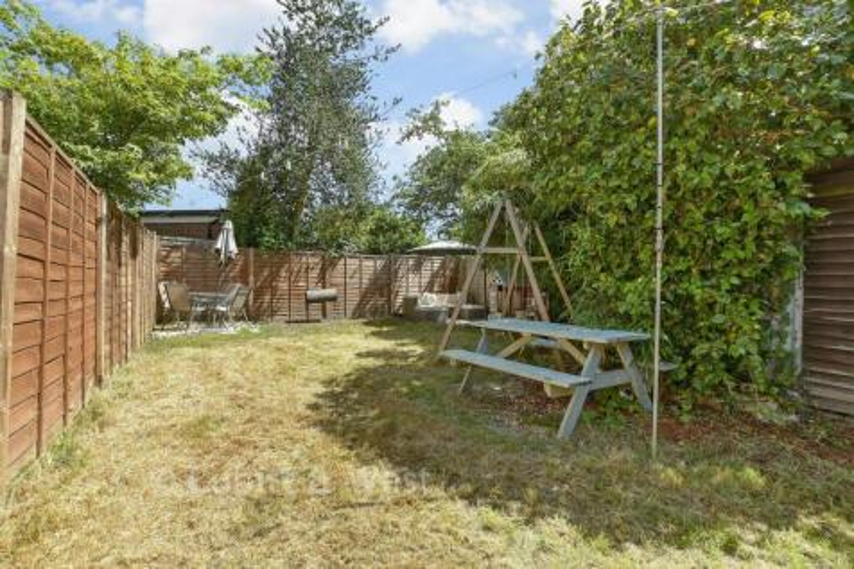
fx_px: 356
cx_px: 427
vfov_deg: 77.3
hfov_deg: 100.4
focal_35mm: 15
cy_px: 284
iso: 160
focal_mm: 10
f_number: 8
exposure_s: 1/50
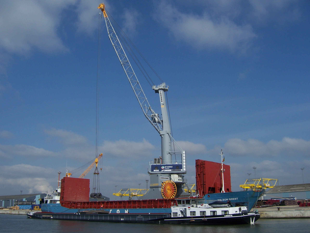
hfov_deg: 51.4
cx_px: 155
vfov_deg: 39.7
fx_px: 322
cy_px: 116
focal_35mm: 36
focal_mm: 6.2
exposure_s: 1/1250
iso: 80
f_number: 4.5
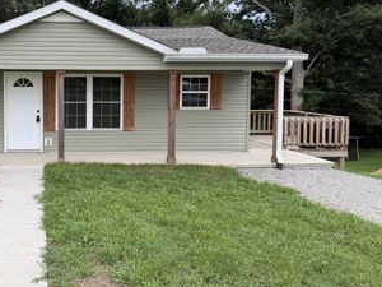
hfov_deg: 44.6
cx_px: 78
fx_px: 441
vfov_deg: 35.8
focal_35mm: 40
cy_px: 114
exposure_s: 1/772
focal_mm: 6.76
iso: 80
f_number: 1.78
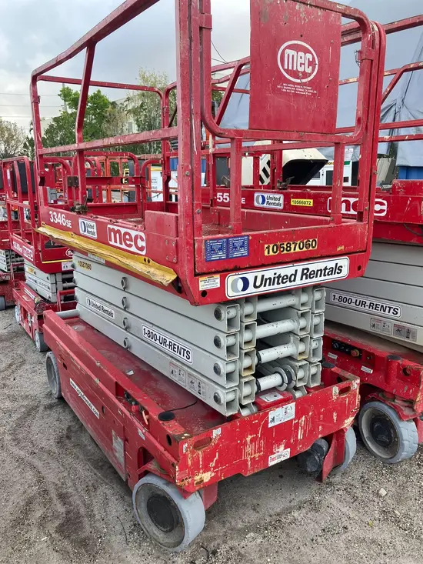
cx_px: 212
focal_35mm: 28
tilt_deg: -12.5
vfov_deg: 63.4
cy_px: 282
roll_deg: +0.0
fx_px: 456
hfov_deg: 49.8
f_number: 1.8
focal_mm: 3.99
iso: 25
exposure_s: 1/121
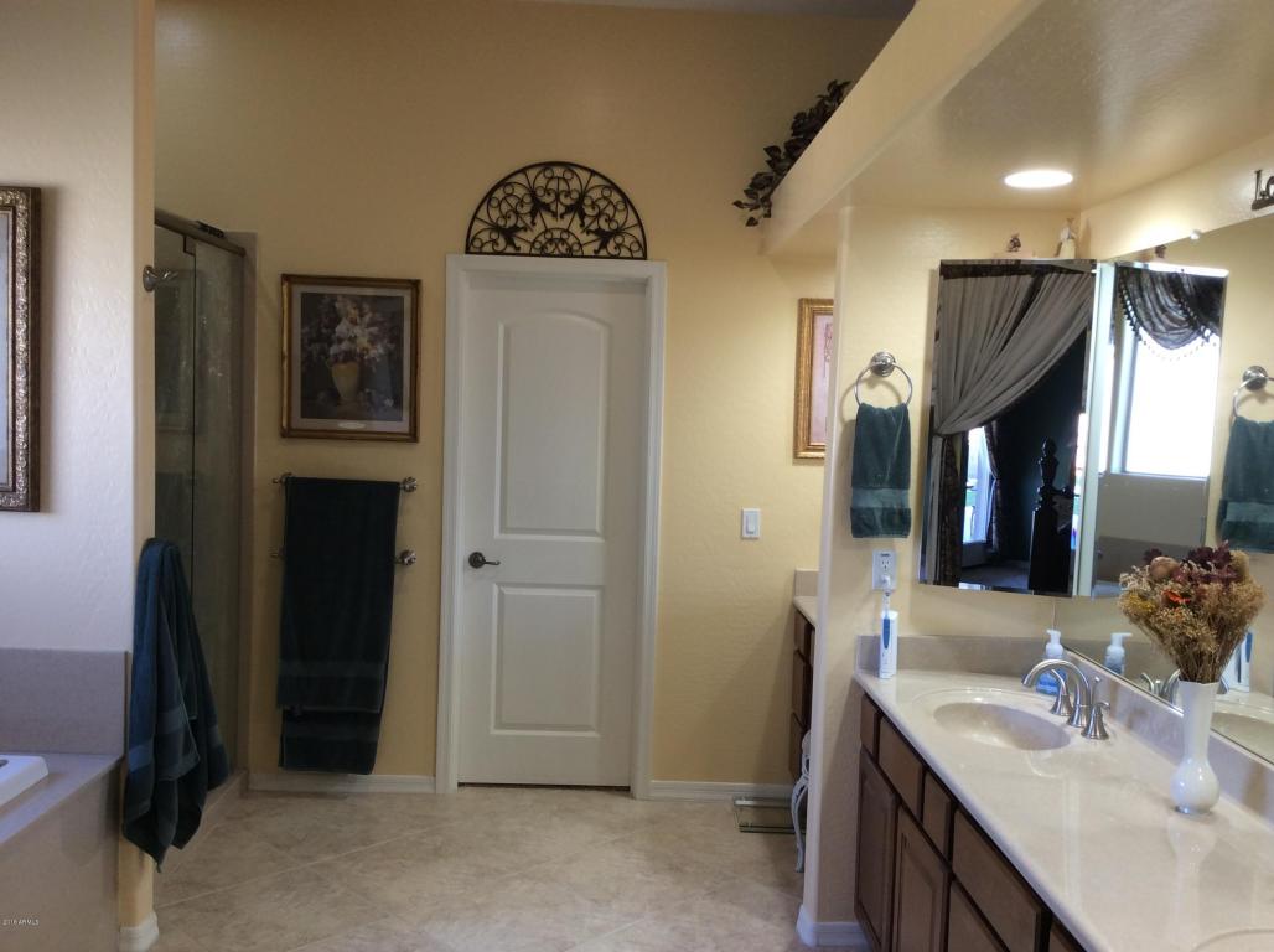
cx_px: 637
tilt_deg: -4.2
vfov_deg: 44.1
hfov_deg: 56.9
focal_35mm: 32
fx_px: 1176
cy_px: 476
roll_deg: -1.4
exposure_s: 1/24
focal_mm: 3.3
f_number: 2.4
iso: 40
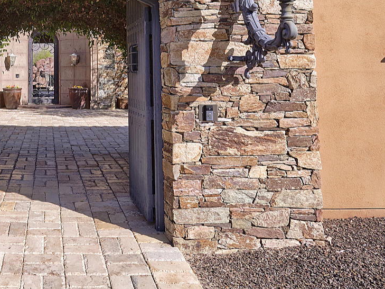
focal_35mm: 38
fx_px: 422
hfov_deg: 44.8
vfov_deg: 36.0
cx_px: 44
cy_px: 45
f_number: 9
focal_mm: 15
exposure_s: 1/250
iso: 800
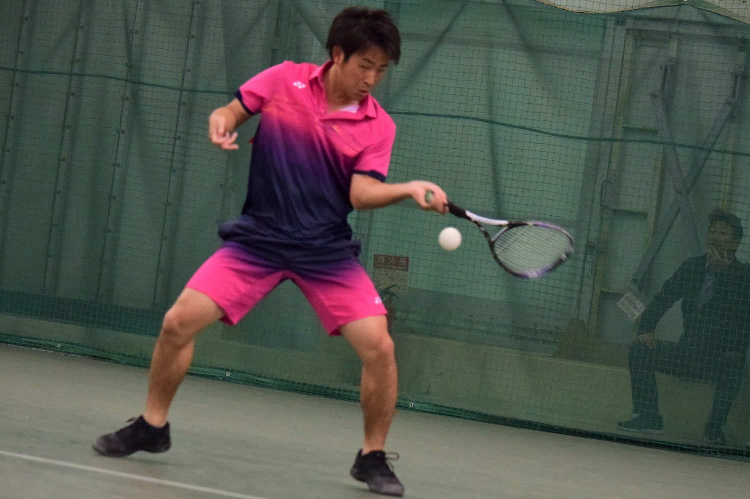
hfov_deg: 12.5
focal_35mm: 165
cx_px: 375
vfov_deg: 8.3
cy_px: 250
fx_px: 3436
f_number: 4.8
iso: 2000
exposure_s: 1/640
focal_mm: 110
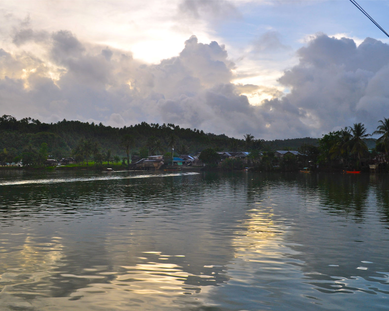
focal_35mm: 34
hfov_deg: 52.7
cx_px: 216
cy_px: 156
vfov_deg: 43.4
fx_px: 391
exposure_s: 1/250
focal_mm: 20
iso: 200
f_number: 10
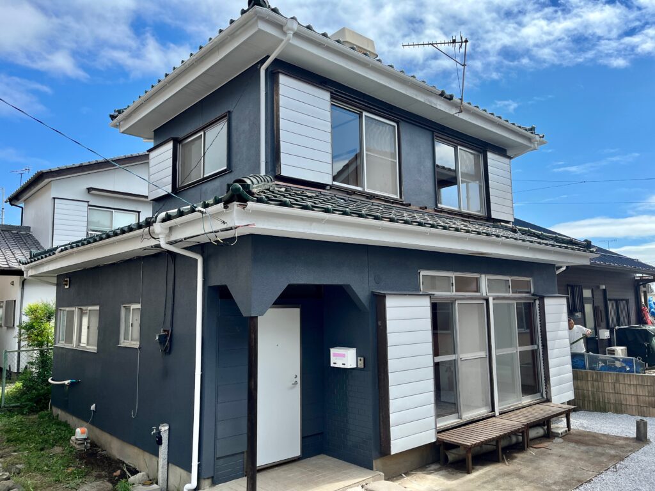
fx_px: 492
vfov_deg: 53.1
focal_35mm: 26
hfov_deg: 67.3
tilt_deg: +7.9
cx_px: 328
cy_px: 246
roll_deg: +0.8
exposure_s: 1/2101
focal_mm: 5.1
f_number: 1.6
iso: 50
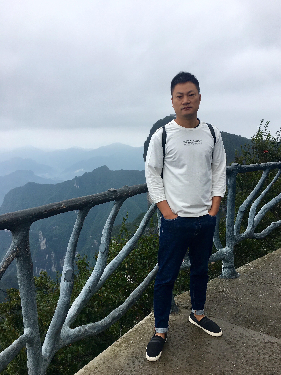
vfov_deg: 60.0
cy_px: 192
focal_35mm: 30
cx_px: 143
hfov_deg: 46.8
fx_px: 325
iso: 25
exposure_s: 1/349
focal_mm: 4.15
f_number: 2.2
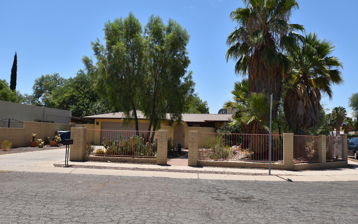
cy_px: 107
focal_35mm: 34
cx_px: 180
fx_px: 332
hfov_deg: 56.7
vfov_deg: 37.3
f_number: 10
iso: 100
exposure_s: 1/200
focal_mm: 22
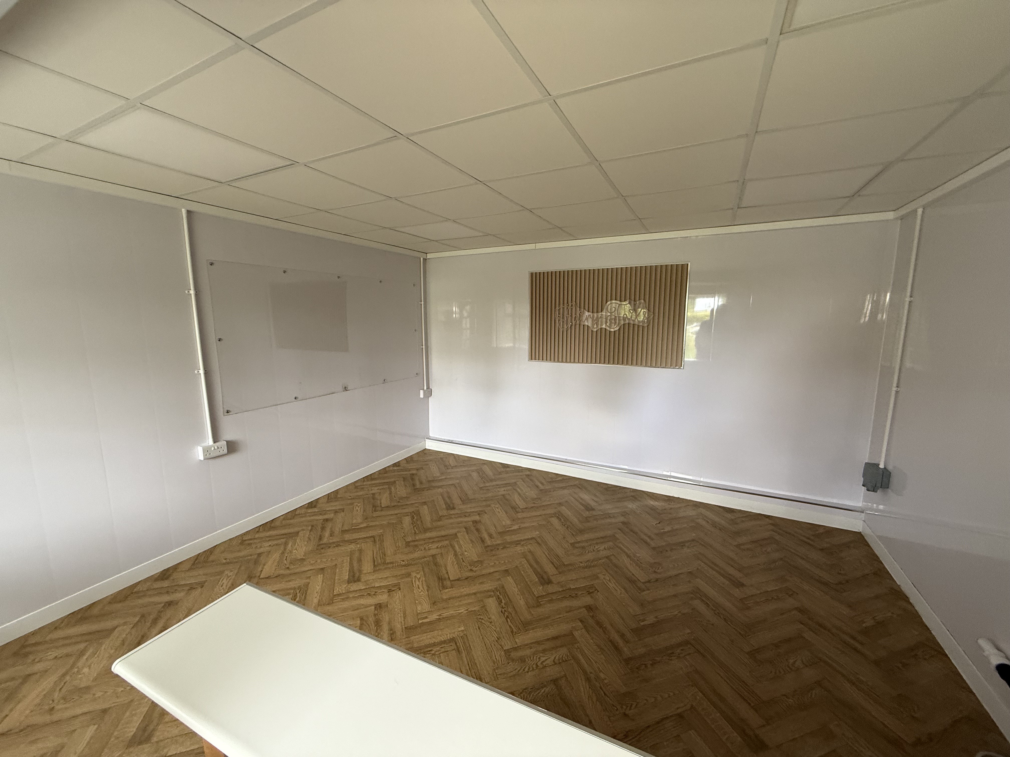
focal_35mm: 14
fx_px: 408
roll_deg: +0.5
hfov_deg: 102.1
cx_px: 505
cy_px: 378
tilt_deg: -8.2
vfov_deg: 85.7
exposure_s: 1/99
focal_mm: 2.22
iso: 200
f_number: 2.2
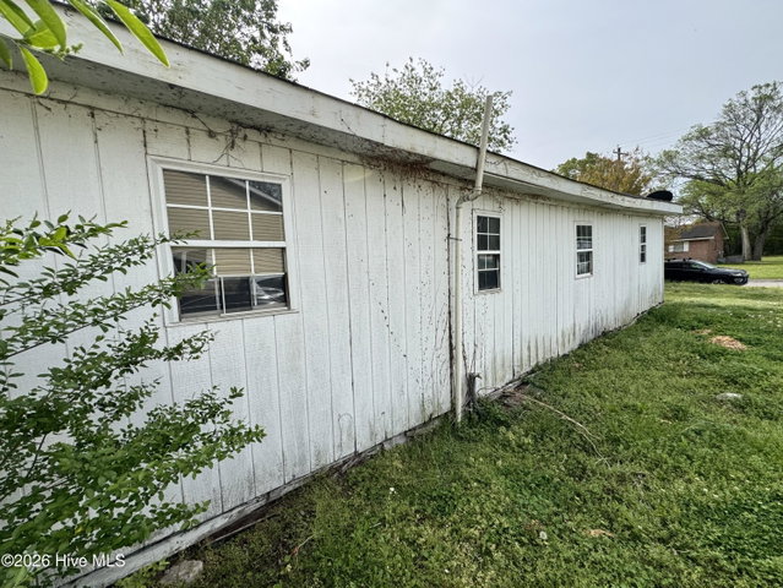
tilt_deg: -5.3
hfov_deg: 102.0
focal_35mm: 14
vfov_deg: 85.7
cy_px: 294
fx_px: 317
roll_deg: +2.7
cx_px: 392
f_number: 2.2
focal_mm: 2.22
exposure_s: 1/1236
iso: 50
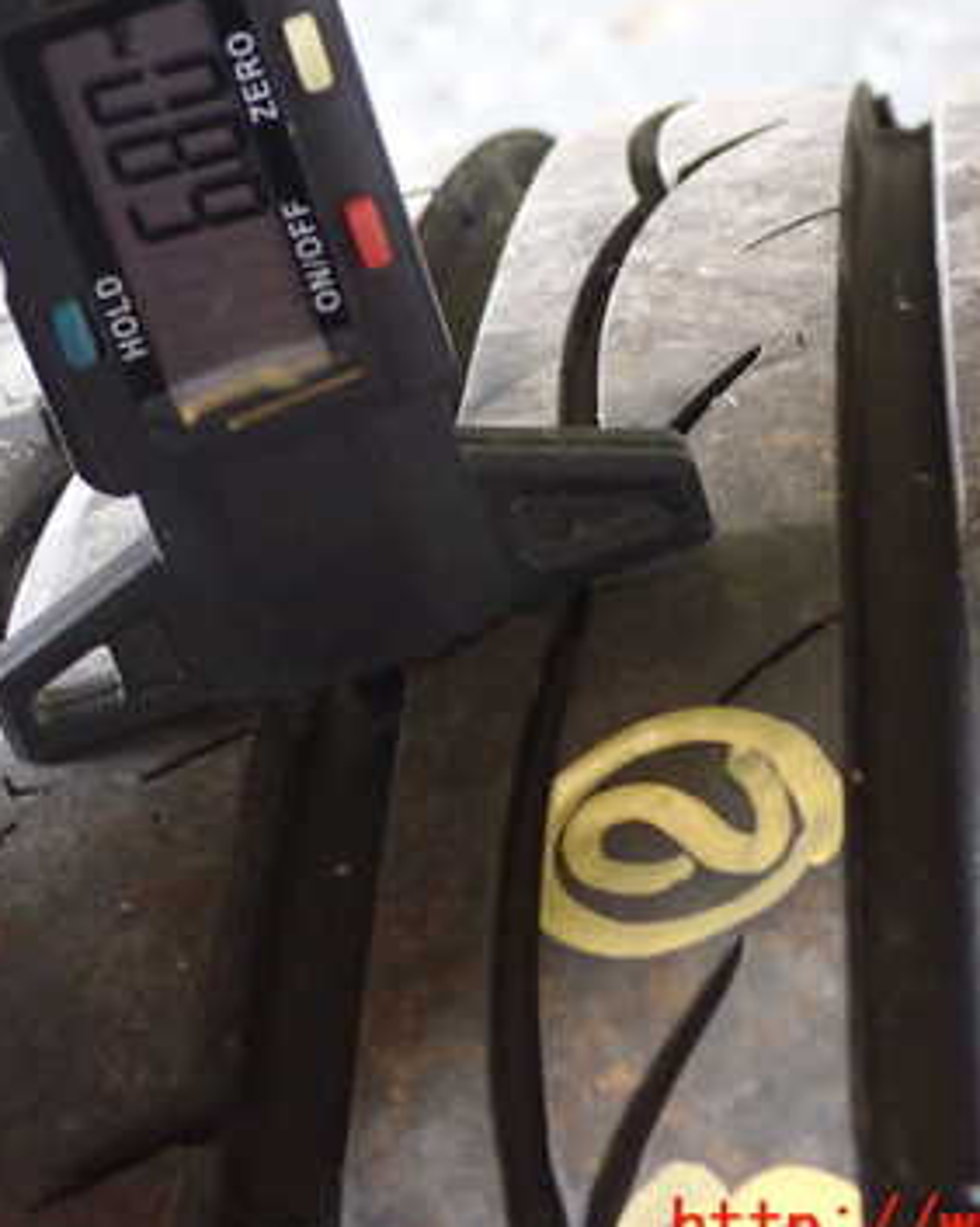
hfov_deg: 19.6
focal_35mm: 78
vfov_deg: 24.4
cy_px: 494
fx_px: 2830
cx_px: 414
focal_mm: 8.4
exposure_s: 1/50
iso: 640
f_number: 3.1
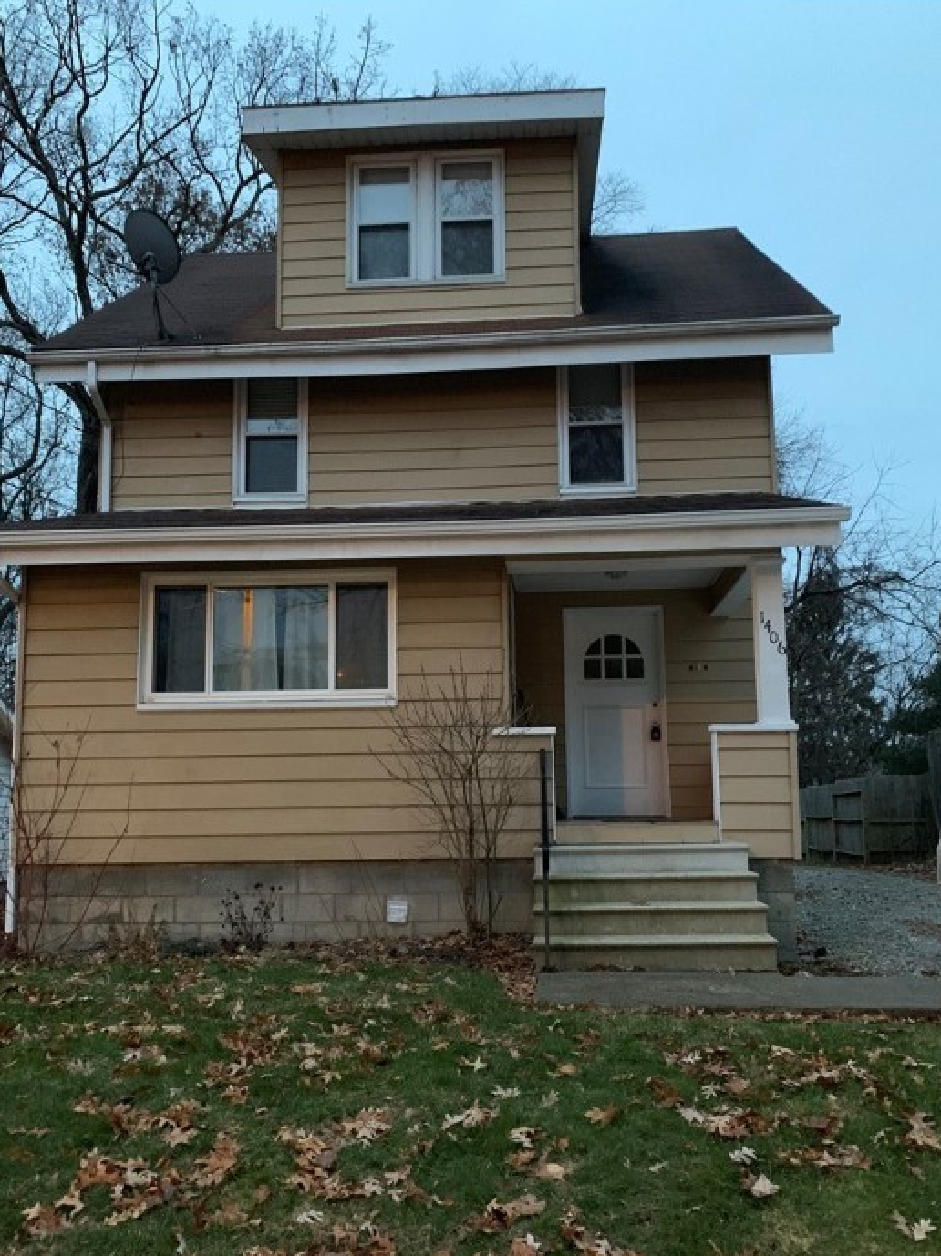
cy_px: 689
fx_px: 1052
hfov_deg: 48.2
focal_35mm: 29
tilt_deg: +6.9
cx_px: 461
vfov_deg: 61.6
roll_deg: +0.2
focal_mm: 4.25
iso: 640
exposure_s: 1/20
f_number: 1.8
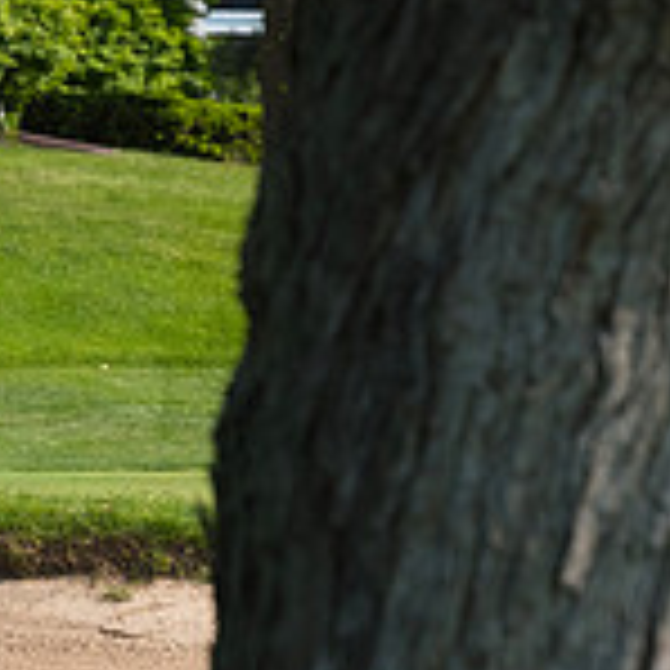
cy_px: 301
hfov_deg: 1.8
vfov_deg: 1.8
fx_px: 21745
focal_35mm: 993
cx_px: -562
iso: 320
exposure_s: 1/1600
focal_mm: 200
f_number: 5.6
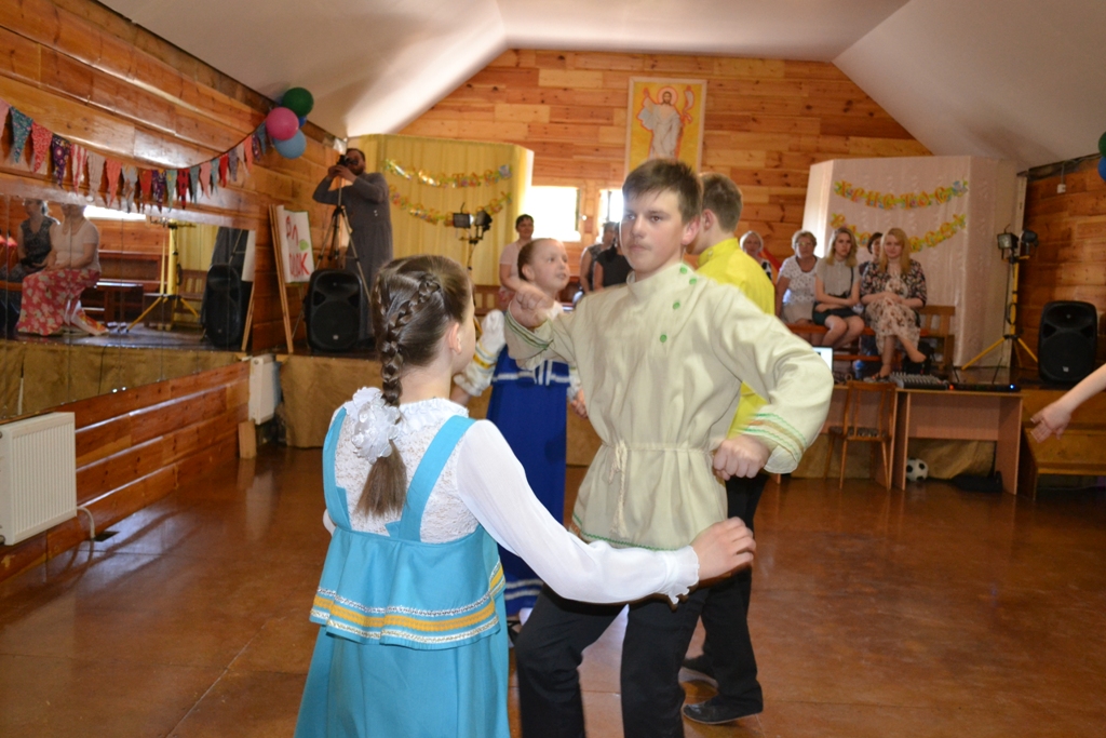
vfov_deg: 36.9
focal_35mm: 36
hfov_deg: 53.1
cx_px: 553
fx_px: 1106
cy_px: 369
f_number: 4
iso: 2000
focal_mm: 24
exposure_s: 1/60
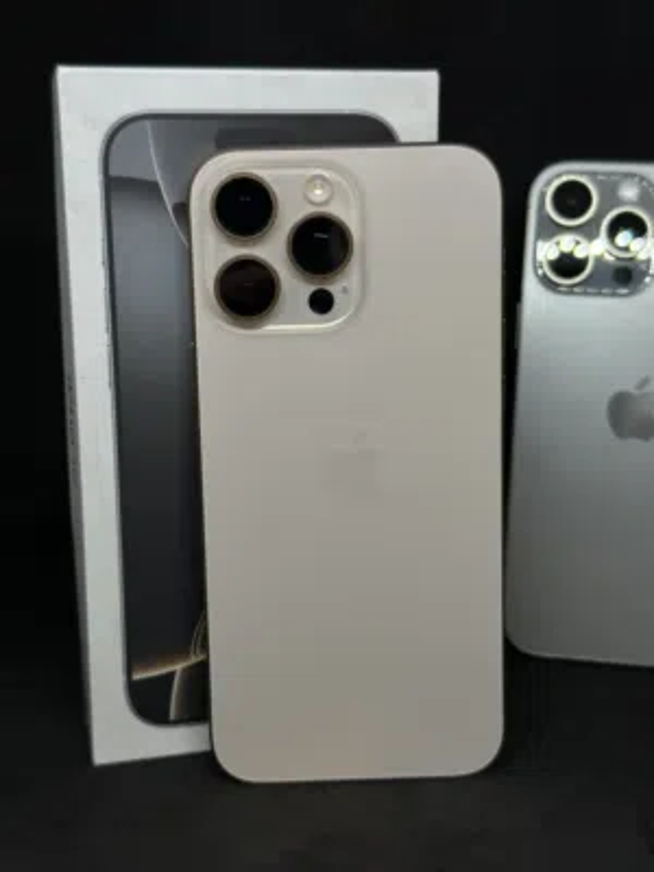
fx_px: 1209
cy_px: 436
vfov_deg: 39.7
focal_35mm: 48
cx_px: 327
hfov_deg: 30.3
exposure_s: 1/162
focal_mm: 6.86
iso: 50
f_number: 1.78
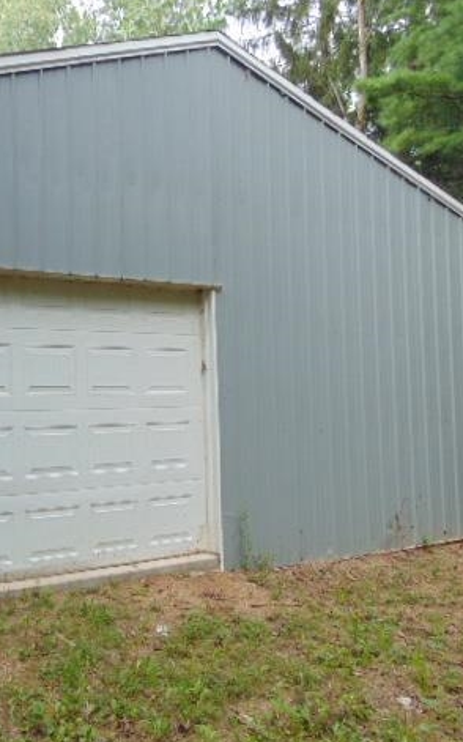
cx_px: 88
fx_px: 727
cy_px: 372
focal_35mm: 36
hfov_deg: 34.2
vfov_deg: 54.0
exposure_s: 1/100
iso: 80
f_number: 3
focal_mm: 4.5
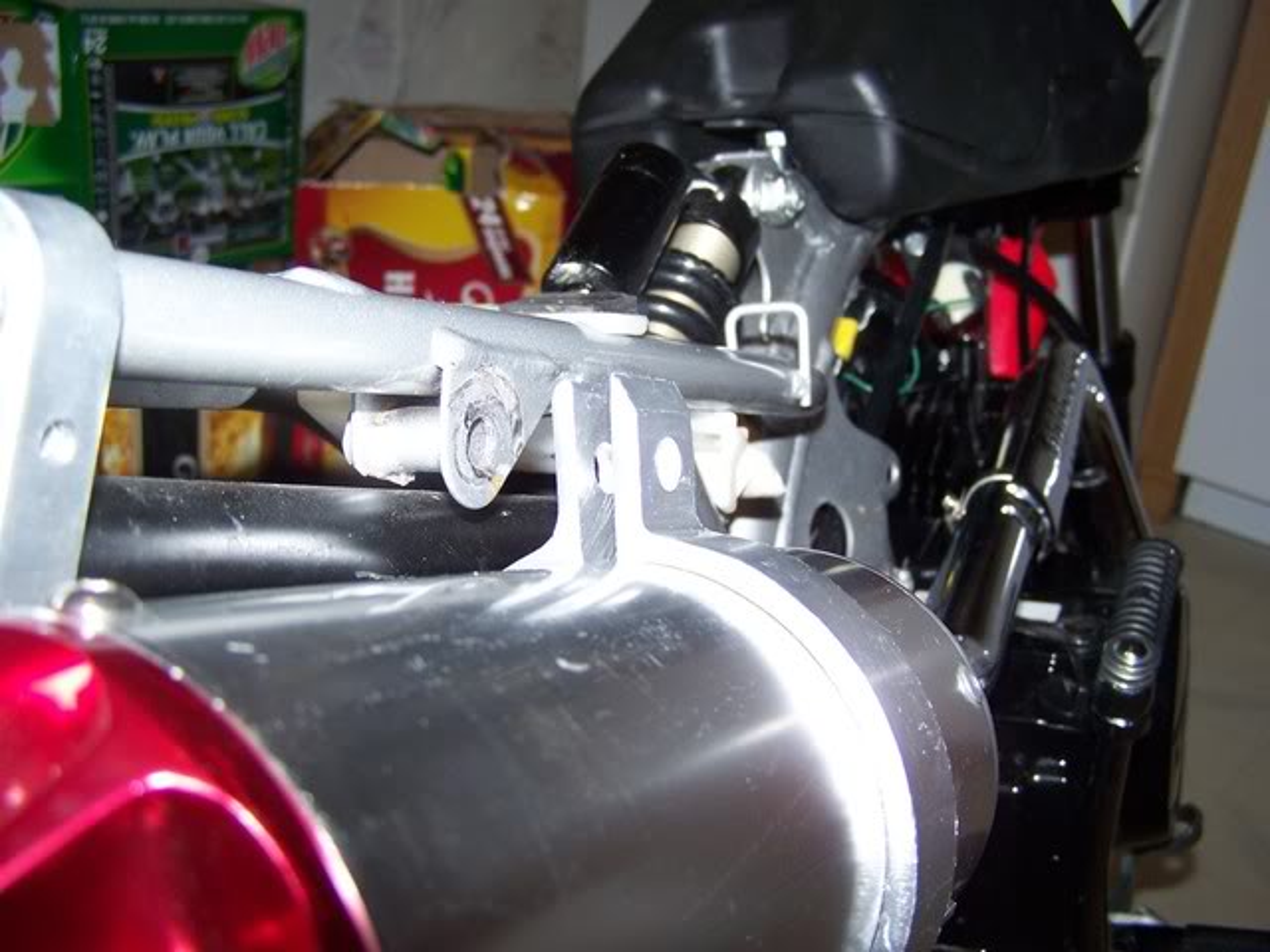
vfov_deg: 37.7
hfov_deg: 49.0
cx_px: 635
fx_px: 1394
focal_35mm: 38
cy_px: 476
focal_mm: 6.3
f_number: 2.8
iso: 80
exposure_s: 1/60
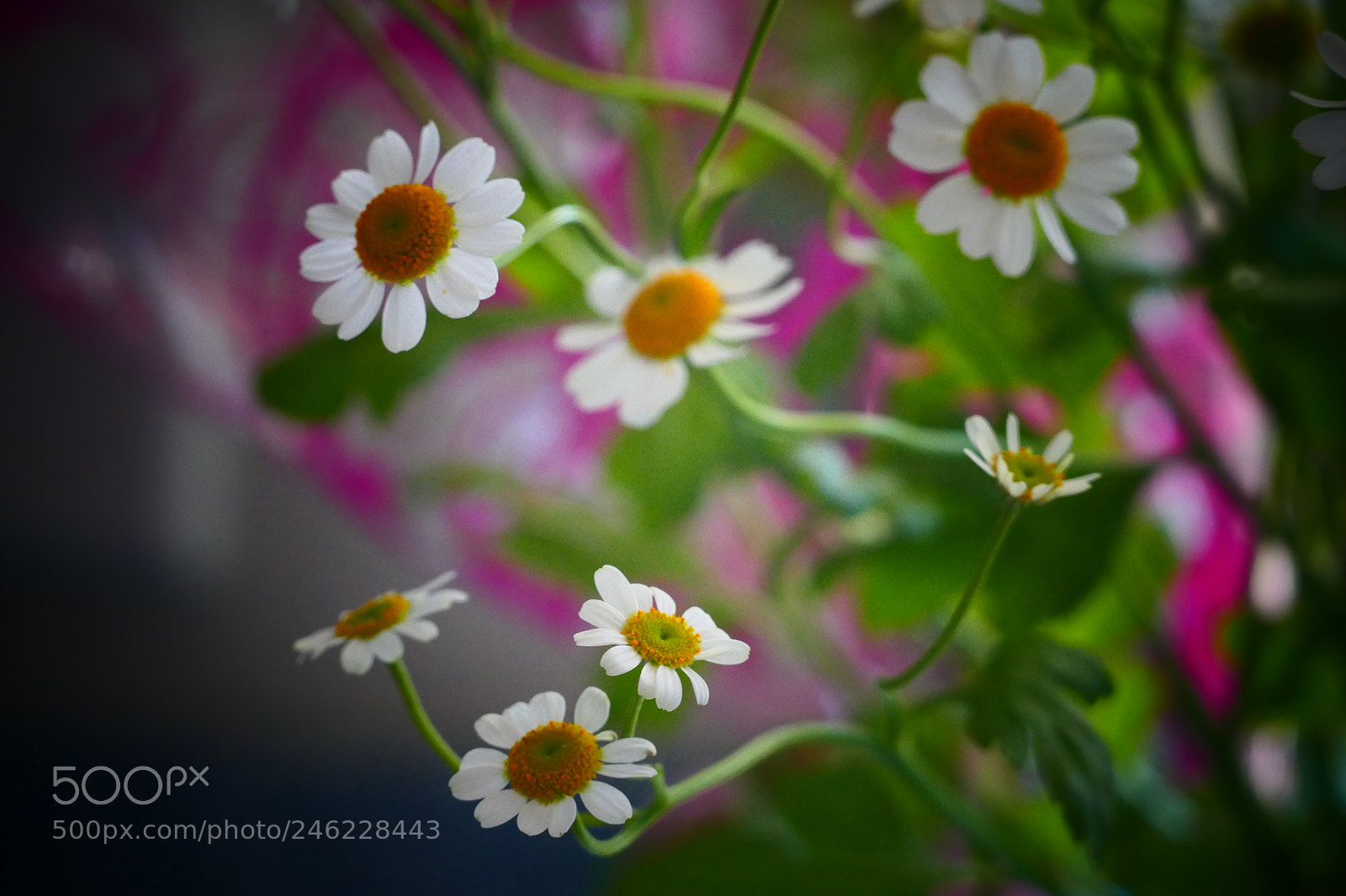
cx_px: 673
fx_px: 14952
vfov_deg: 3.4
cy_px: 448
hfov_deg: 5.2
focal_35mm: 400
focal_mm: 146
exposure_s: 1/125
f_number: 4
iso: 1250
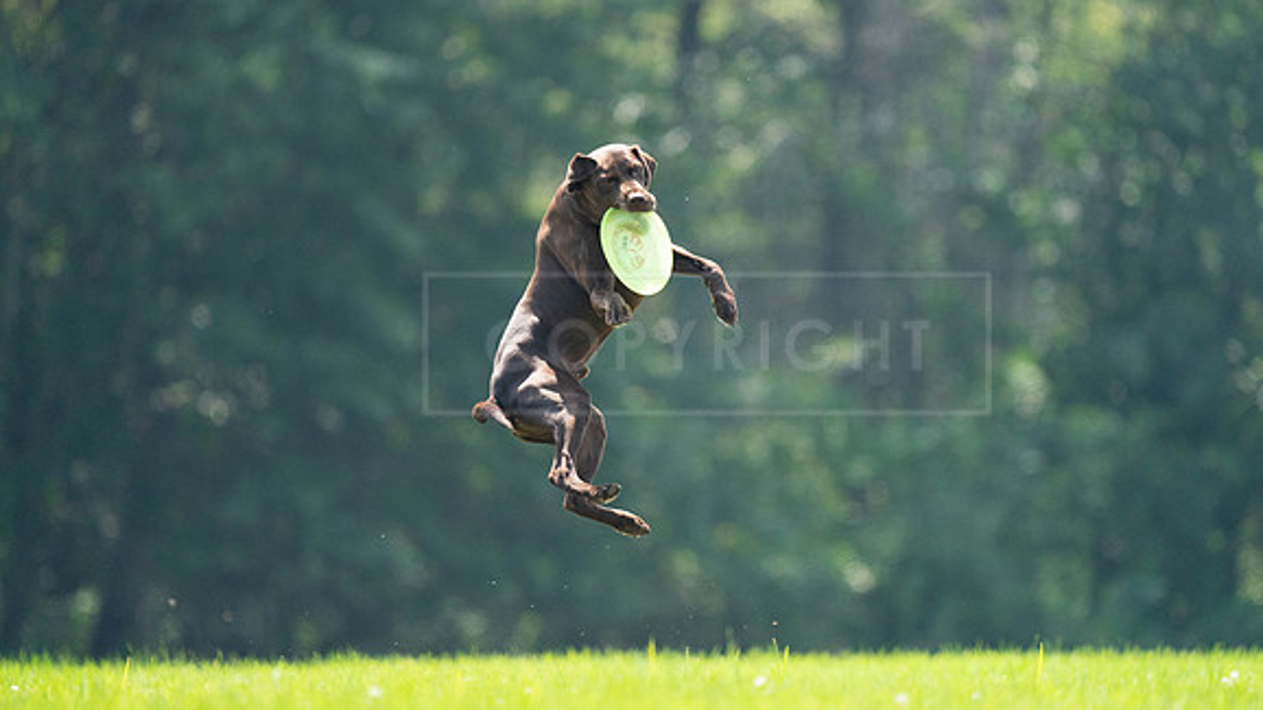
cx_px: 632
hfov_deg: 3.4
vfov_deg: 1.9
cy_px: 381
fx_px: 21130
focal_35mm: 631
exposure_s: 1/4000
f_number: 6.3
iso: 4000
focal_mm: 600
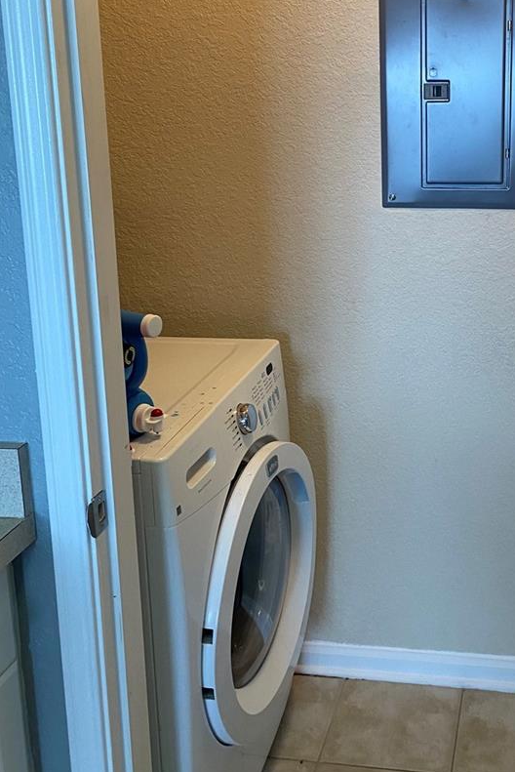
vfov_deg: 46.8
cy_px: 270
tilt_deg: -9.6
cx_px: 421
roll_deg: +1.6
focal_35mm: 41
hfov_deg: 31.7
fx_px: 879
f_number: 1.8
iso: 125
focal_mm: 4.25
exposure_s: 1/60
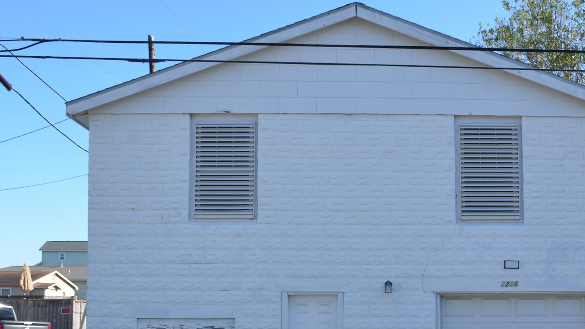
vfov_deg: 23.3
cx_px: 403
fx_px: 791
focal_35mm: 51
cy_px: 240
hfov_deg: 40.0
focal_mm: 20
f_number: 8
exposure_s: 1/250
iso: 160
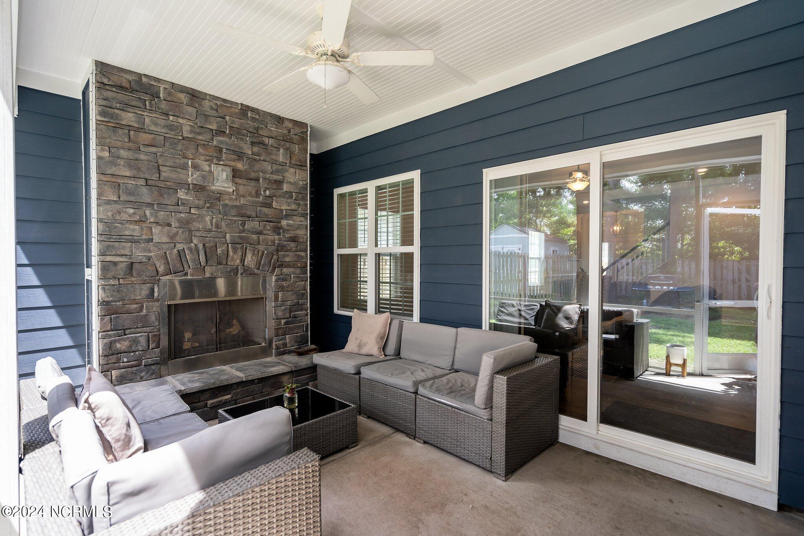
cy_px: 268
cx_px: 402
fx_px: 357
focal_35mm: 16
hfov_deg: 96.7
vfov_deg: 73.7
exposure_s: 1/80
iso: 320
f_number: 4
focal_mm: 16
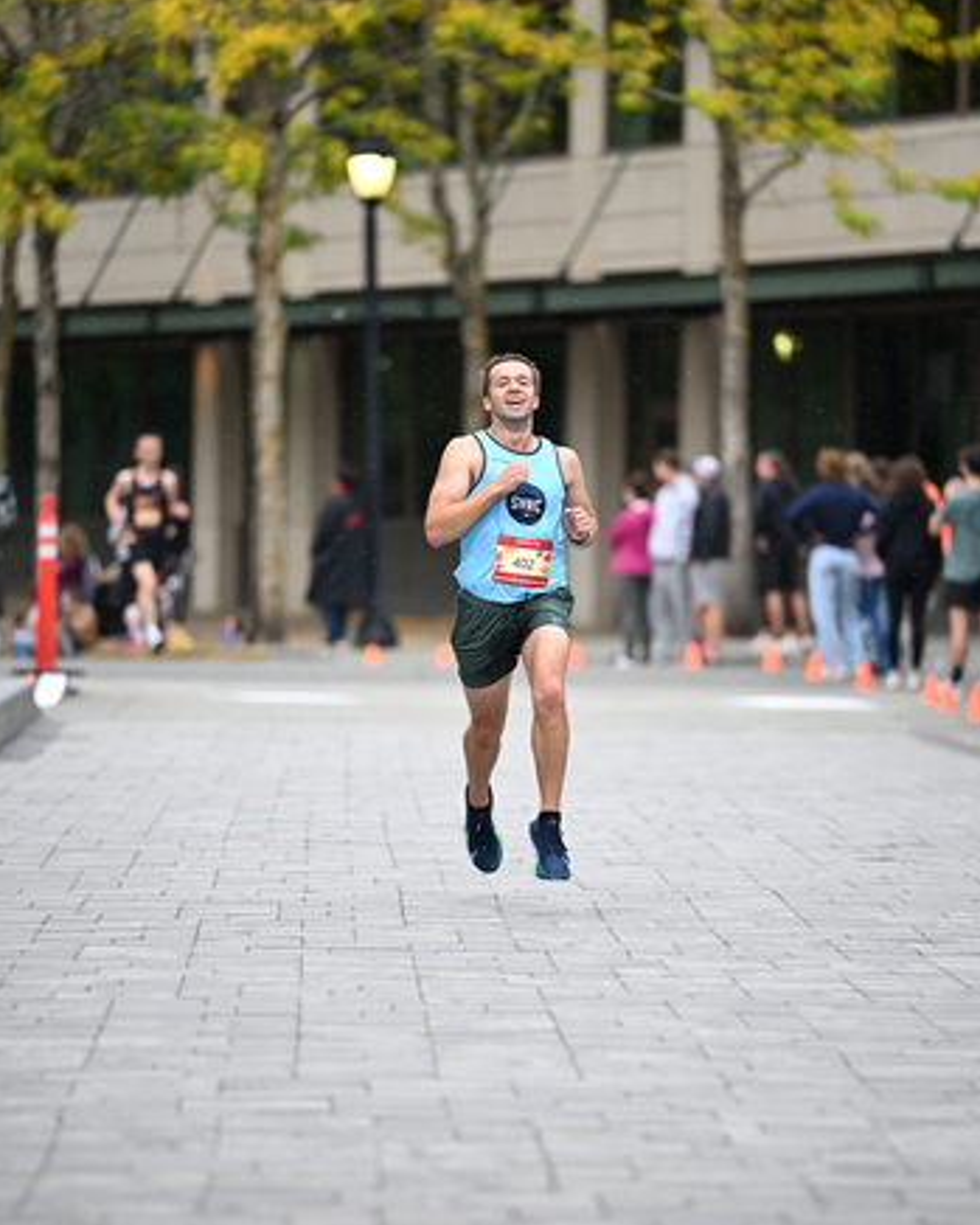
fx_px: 8589
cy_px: 672
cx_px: 487
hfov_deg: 6.5
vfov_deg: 8.2
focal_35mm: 237
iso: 1250
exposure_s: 1/1600
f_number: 2.8
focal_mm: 200
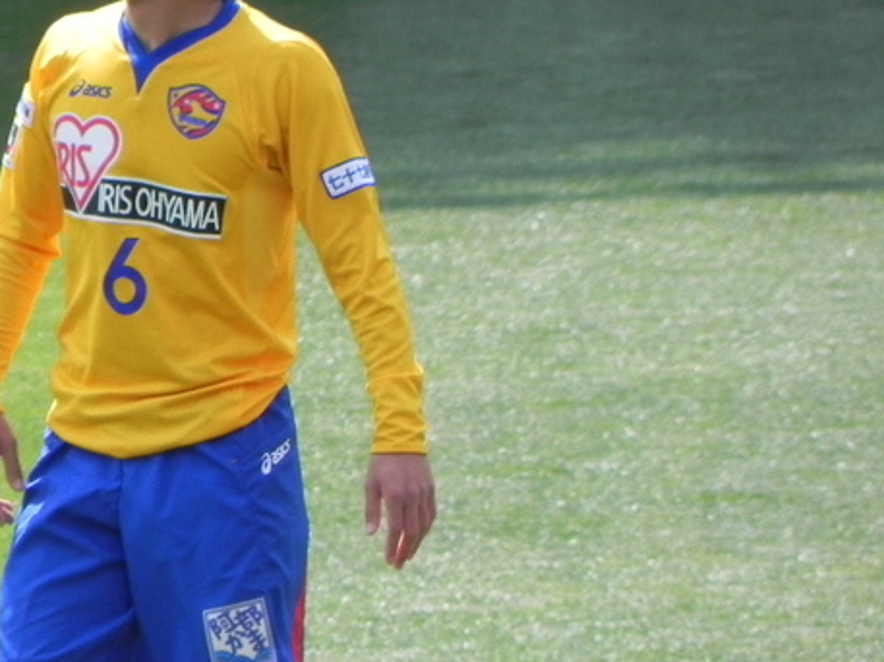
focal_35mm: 1188
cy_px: 292
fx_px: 30314
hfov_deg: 1.7
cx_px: 114
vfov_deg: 1.3
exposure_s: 1/284
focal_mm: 120
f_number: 5.6
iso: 160
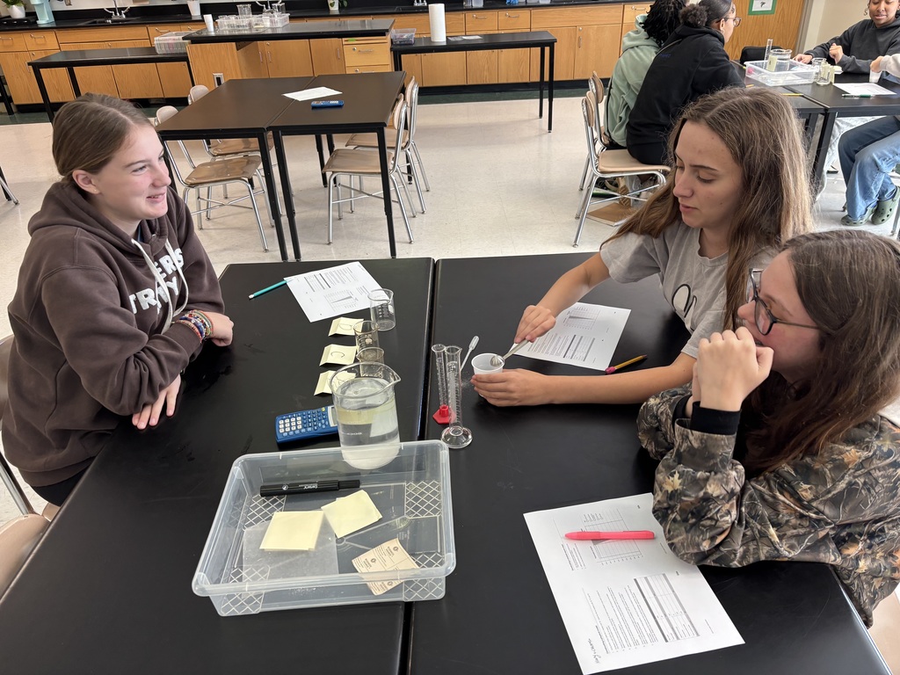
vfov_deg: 53.1
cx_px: 450
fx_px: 676
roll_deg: +2.2
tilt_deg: -30.9
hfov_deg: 67.3
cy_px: 338
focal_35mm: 26
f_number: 1.6
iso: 160
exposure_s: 1/60
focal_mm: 5.96
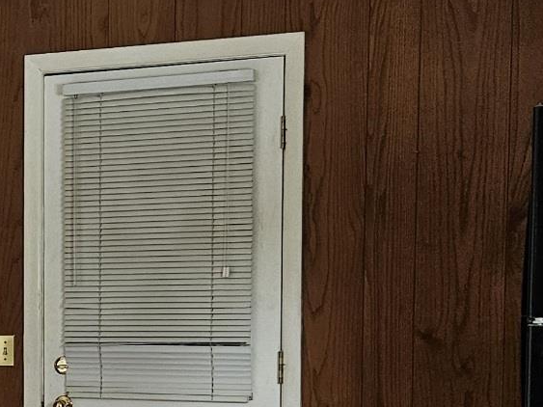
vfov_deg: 14.9
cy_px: 396
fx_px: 1537
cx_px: -174
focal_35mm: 98
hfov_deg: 18.6
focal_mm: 5.4
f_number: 1.8
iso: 160
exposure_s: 1/120
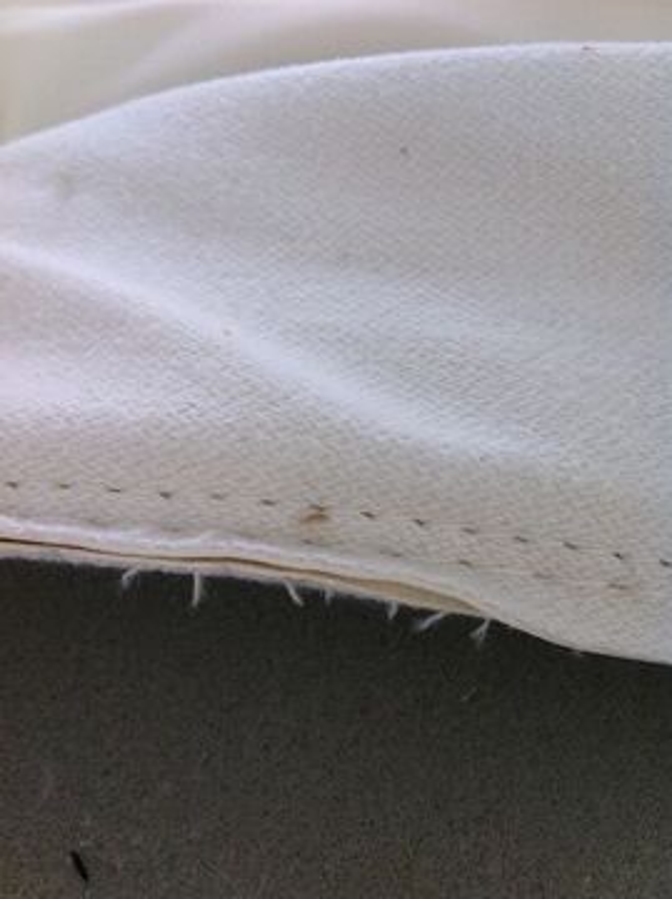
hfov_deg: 40.6
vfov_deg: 52.7
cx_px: 336
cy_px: 450
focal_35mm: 35
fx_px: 908
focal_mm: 3.85
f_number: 2.8
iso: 80
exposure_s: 1/15
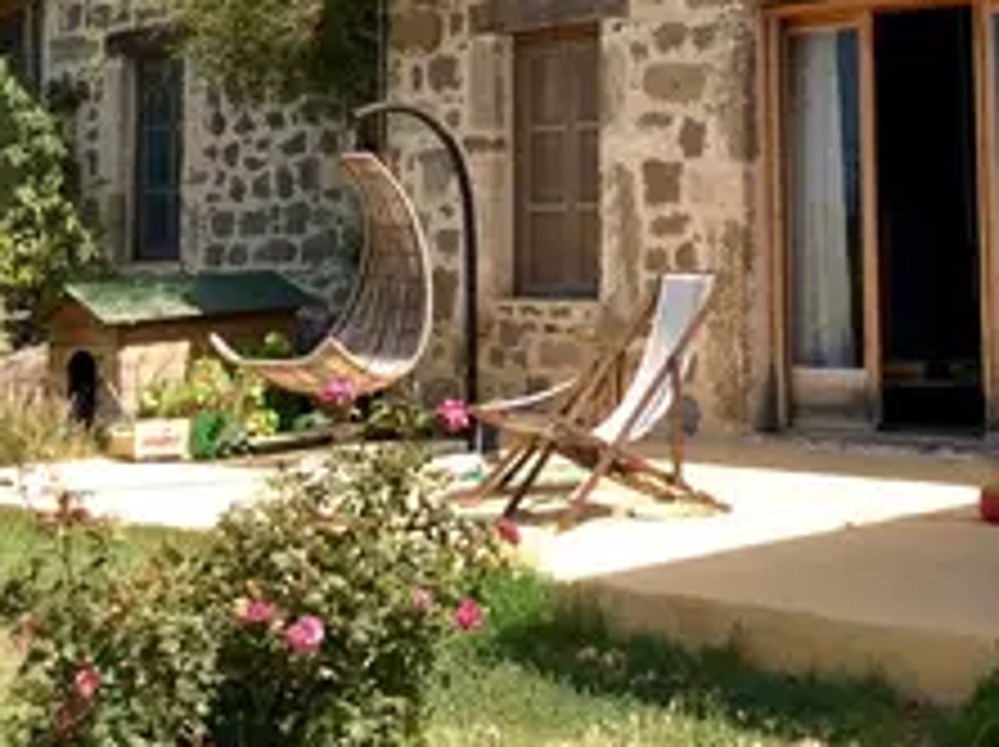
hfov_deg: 26.6
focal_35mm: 72
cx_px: 783
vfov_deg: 19.7
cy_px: -20
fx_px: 2076
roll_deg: +2.9
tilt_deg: +5.6
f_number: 2.4
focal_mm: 3.3
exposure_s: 1/986
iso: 32
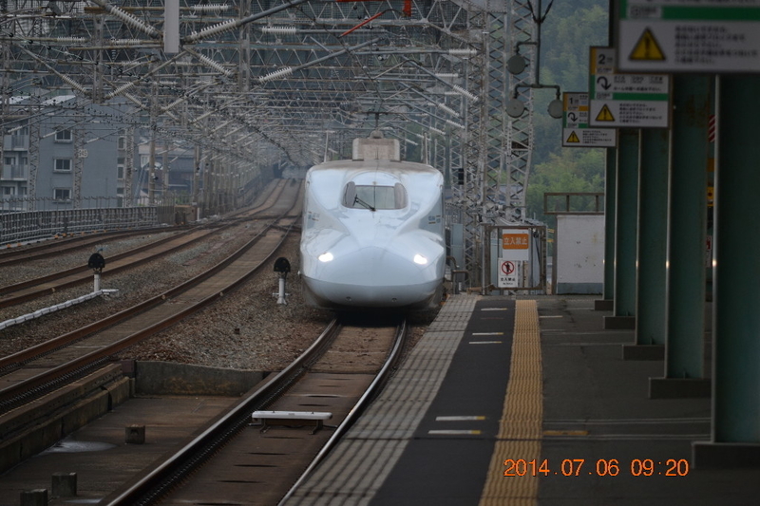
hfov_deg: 6.9
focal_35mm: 300
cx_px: 380
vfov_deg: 4.6
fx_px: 6332
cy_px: 253
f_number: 5.6
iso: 220
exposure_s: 1/500
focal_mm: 200
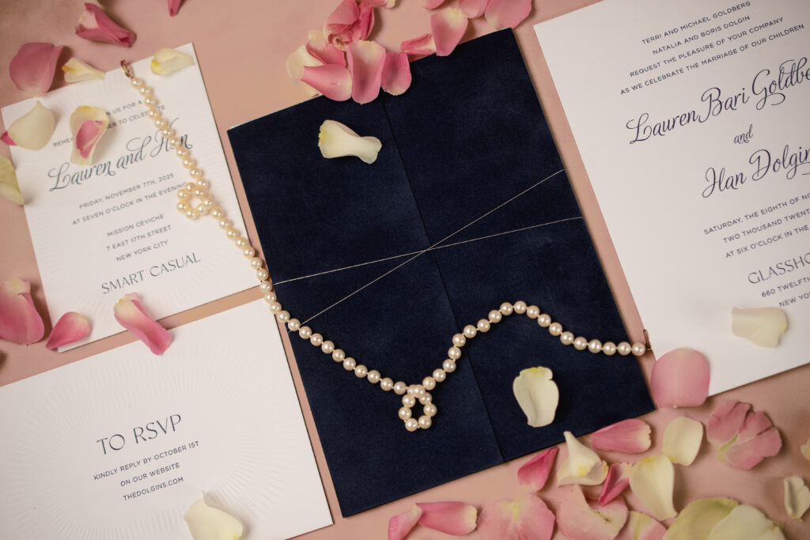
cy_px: 270
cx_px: 405
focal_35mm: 60
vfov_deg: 22.6
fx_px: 1350
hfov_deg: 33.4
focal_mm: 40
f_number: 3.2
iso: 100
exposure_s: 1/60
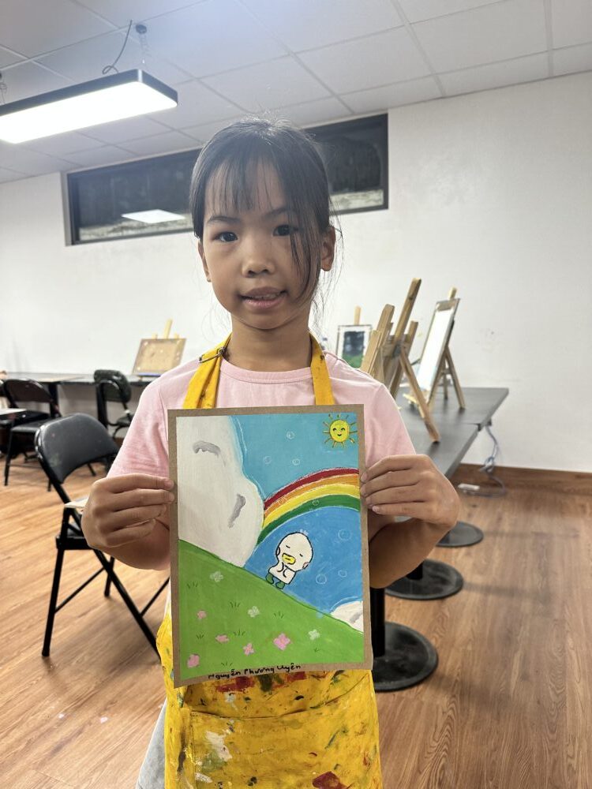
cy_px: 394
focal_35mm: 24
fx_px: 547
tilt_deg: -6.4
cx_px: 296
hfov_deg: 56.8
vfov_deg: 71.6
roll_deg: +0.7
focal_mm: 6.86
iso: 200
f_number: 1.78
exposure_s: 1/100
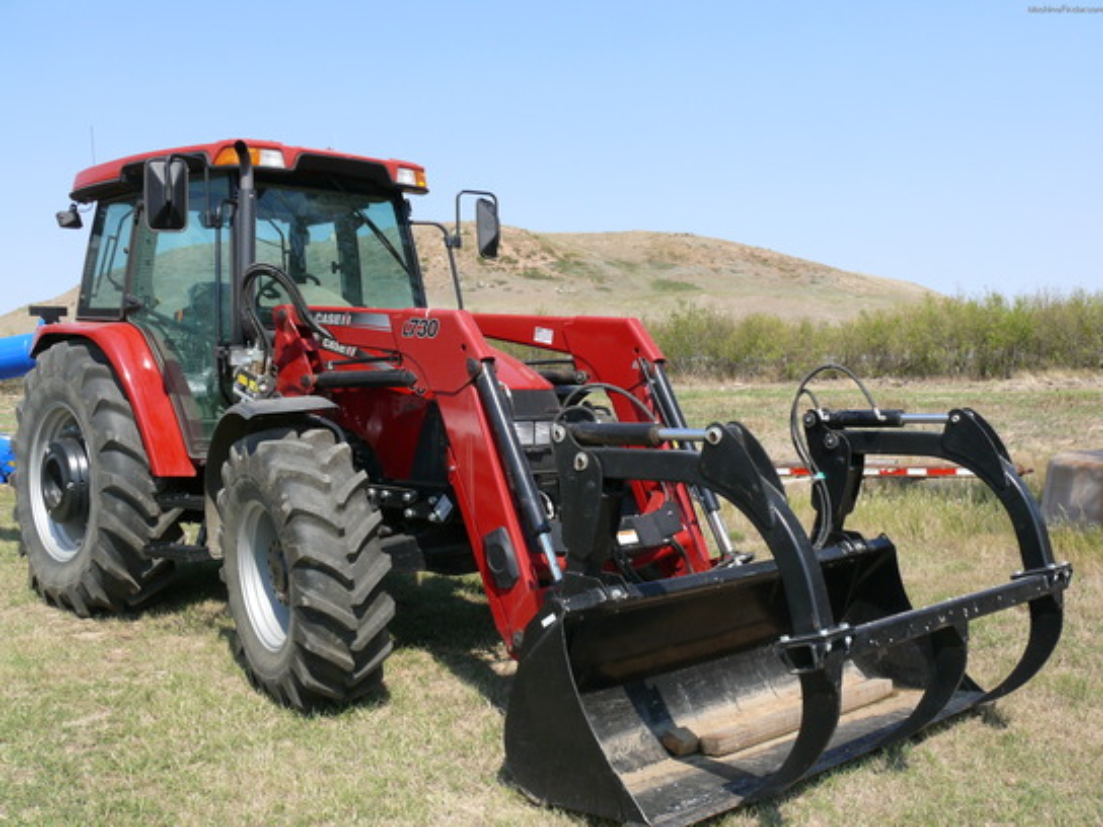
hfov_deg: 49.0
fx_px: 1211
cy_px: 414
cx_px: 552
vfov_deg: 37.7
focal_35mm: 38
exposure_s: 1/320
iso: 100
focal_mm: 8
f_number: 5.6
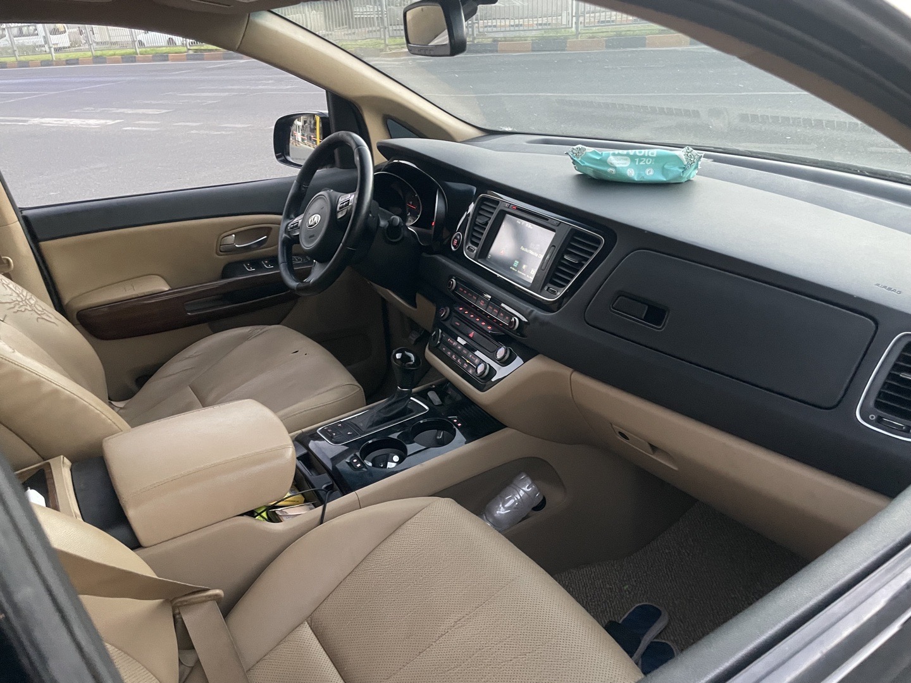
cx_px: 456
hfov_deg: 67.3
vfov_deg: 53.1
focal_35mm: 26
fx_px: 684
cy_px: 342
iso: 500
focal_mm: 4.2
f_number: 1.6
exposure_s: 1/32
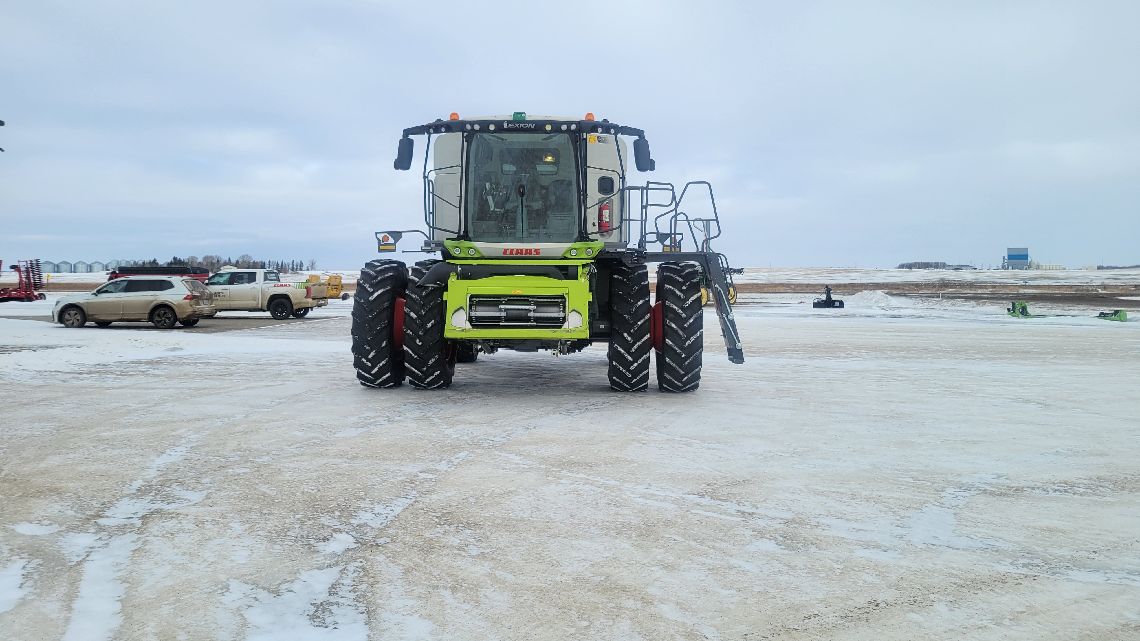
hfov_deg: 66.1
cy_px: 261
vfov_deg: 40.0
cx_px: 567
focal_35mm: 29
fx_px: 877
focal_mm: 5.4
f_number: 1.8
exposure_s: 1/1804
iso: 40
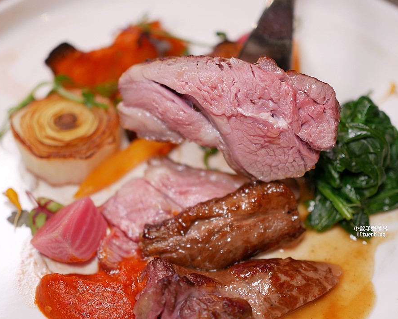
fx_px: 648
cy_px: 155
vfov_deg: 27.6
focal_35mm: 55
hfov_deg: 34.2
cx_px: 203
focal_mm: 25
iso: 200
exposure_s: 1/125
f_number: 1.8
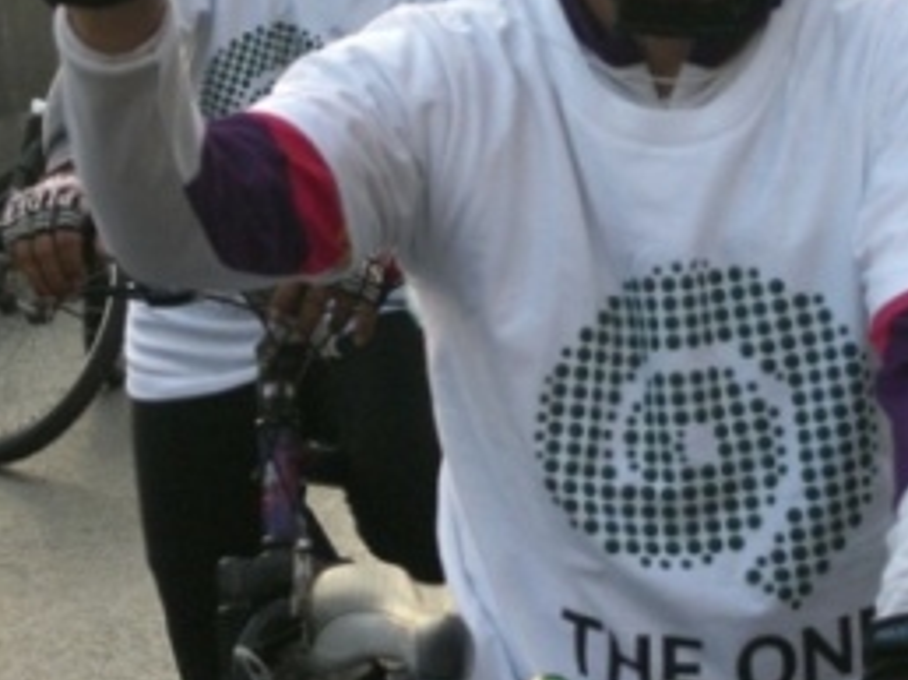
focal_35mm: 188
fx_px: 4927
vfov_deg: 7.9
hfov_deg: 10.5
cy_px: 125
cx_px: 517
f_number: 5.4
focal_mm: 18.9
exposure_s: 1/125
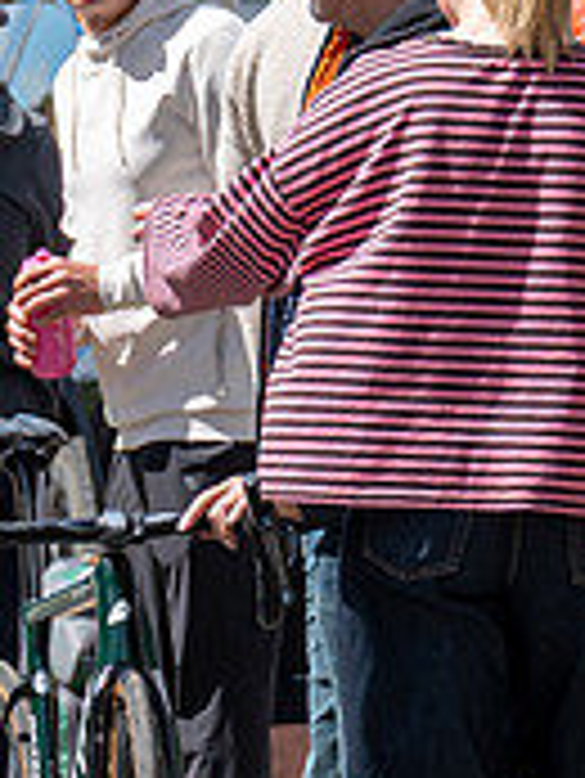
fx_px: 24711
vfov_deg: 1.8
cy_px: 302
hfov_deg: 1.4
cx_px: -722
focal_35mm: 1098
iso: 320
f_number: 5.6
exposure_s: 1/1000
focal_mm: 200
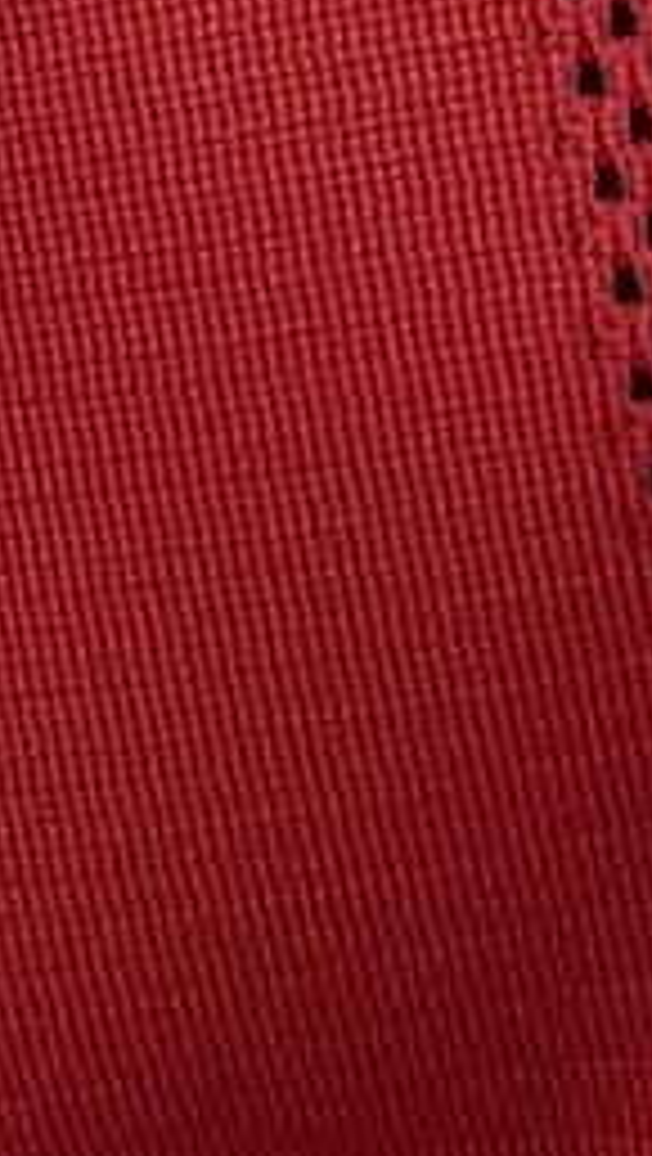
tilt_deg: -8.6
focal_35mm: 119
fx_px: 3649
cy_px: -1205
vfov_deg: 14.6
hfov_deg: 10.0
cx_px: -175
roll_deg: +7.4
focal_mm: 5.7
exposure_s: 1/50
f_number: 1.5
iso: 200
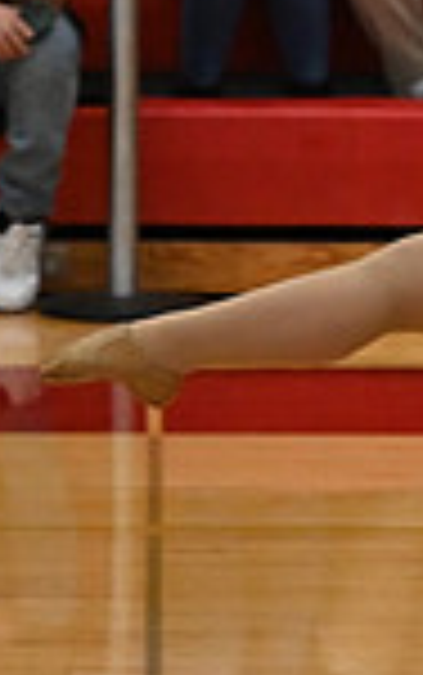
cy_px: 367
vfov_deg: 3.0
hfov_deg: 1.8
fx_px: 13089
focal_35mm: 711
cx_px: 1202
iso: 5000
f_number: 4
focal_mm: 120
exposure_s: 1/400
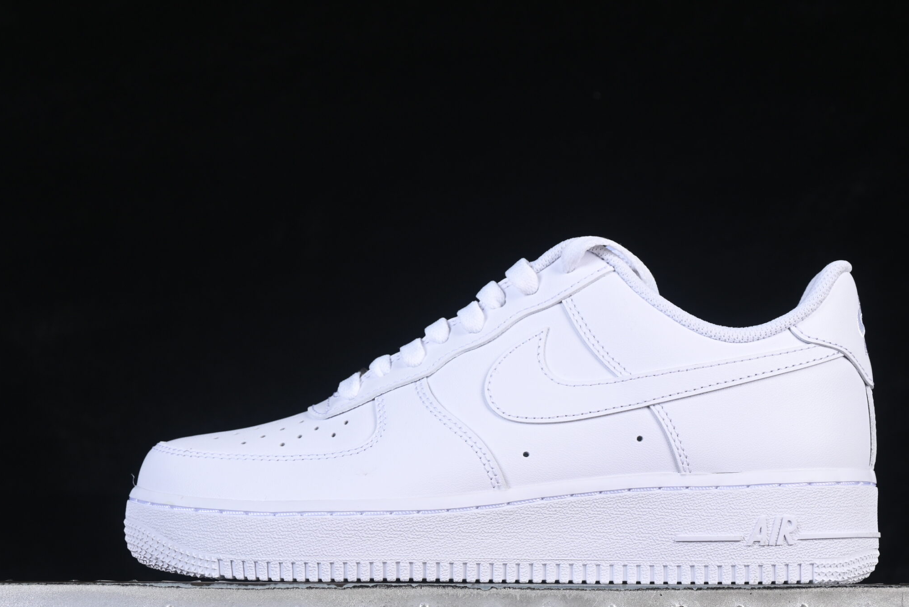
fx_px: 2399
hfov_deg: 21.4
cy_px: 341
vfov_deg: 14.4
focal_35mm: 95
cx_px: 523
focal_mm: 50
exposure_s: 1/80
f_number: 8
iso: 160
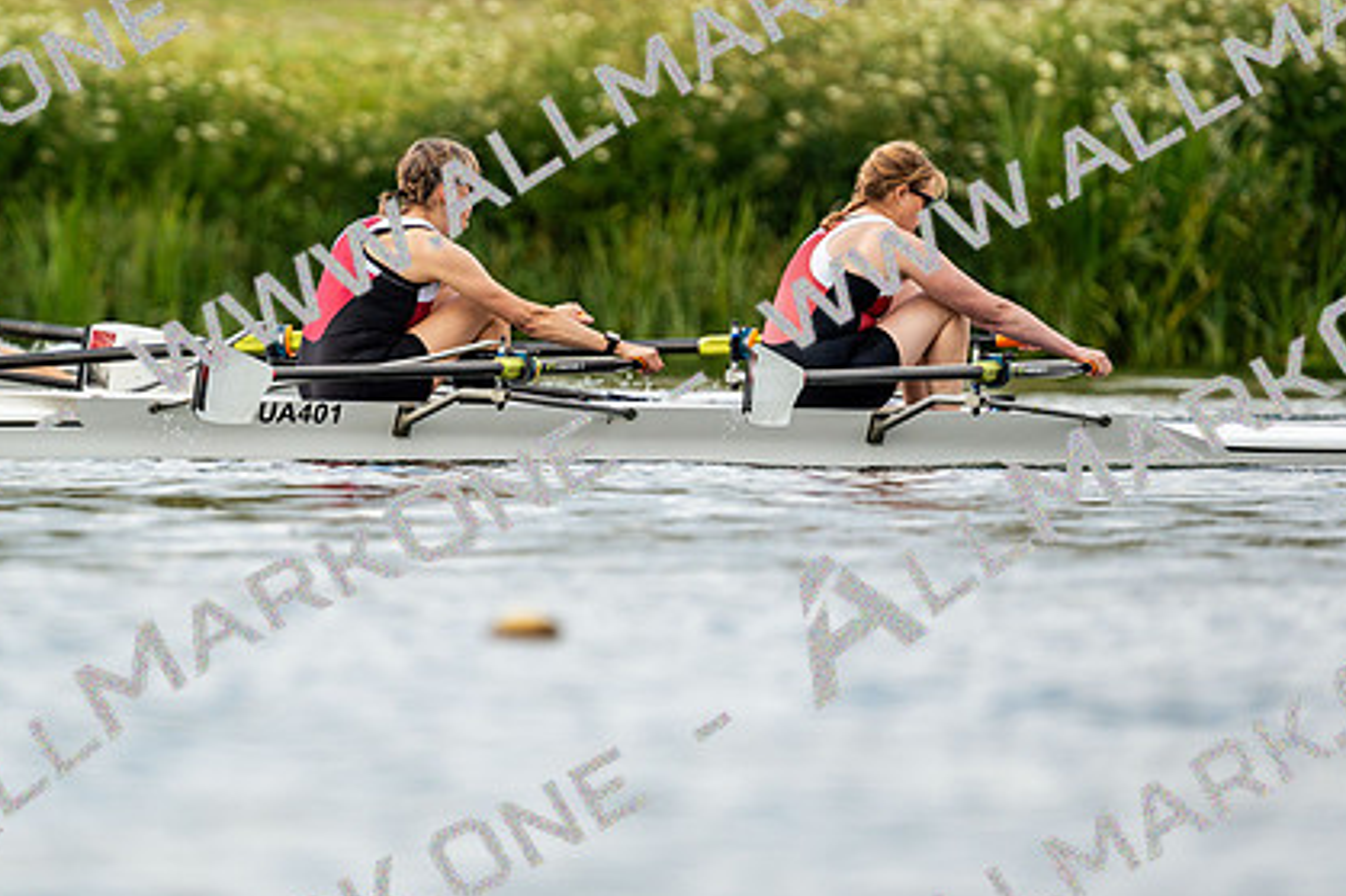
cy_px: 403
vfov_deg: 1.7
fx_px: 31056
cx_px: 524
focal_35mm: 831
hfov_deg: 2.5
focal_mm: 600
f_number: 6.3
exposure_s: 1/2000
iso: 500
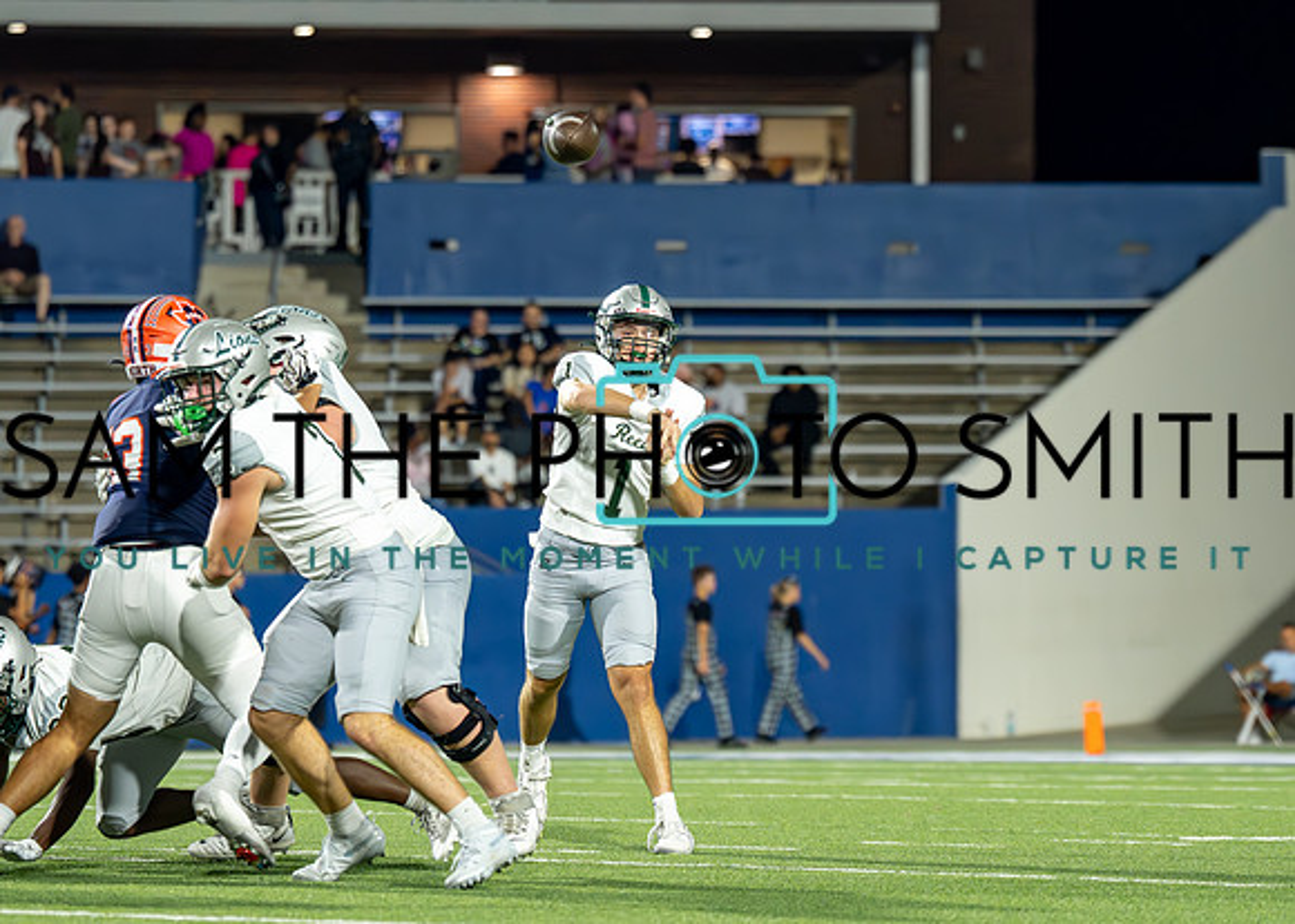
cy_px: 390
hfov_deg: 8.1
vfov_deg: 5.8
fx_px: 9152
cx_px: 749
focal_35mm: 249
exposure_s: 1/1600
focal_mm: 131
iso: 3200
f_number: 2.8
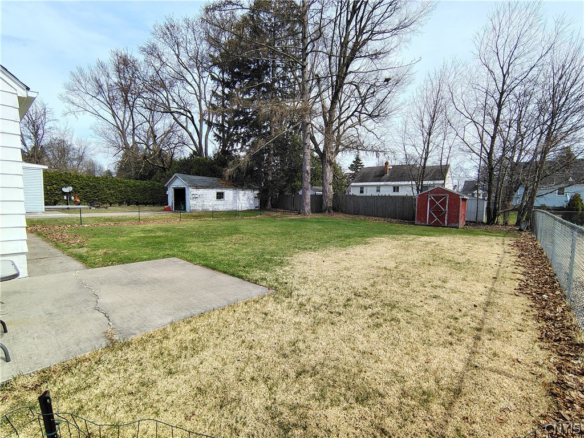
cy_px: 219
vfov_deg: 78.1
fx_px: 270
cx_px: 292
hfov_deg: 94.5
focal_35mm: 16
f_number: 2.2
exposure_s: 1/810
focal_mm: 2.13
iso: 100
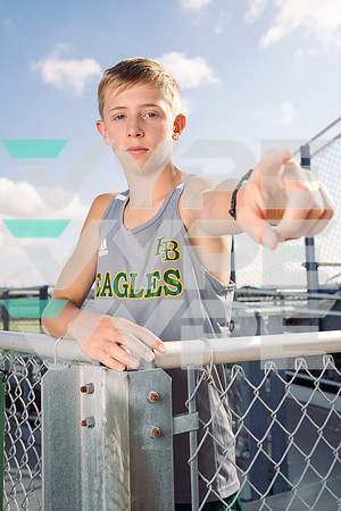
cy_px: 256
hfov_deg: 31.9
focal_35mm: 42
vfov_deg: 46.4
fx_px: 597
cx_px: 170
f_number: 7.1
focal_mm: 42
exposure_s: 1/250
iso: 64
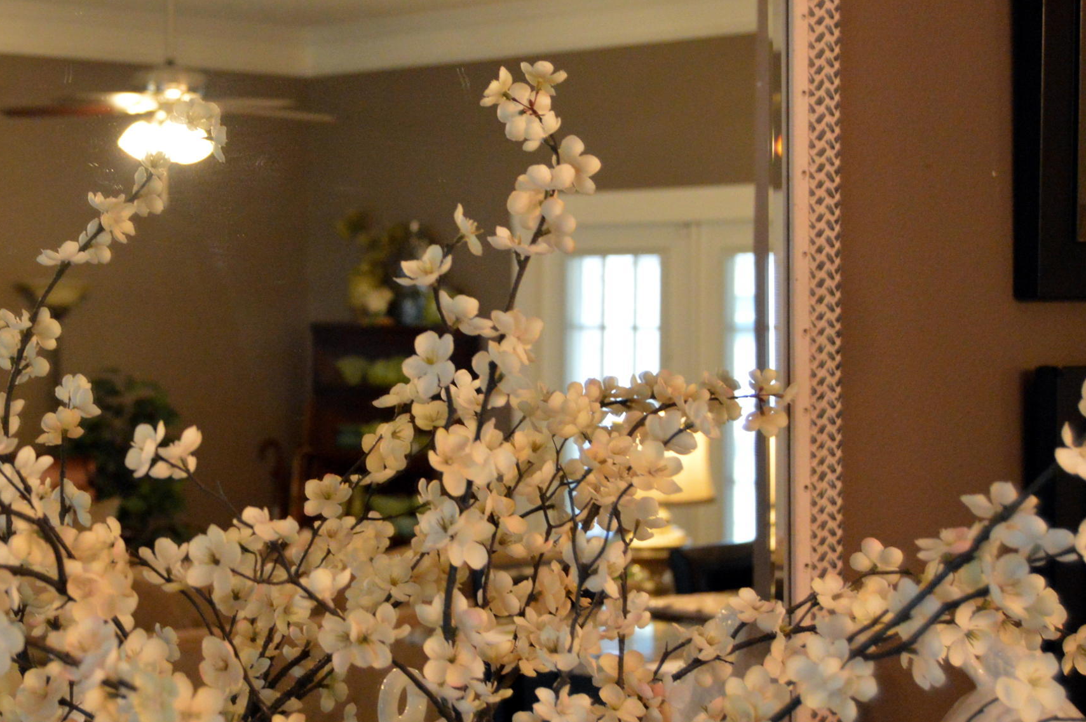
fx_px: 2381
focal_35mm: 79
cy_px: 231
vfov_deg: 17.2
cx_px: 214
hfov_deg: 25.3
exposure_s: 1/60
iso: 2000
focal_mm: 30
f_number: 4.2
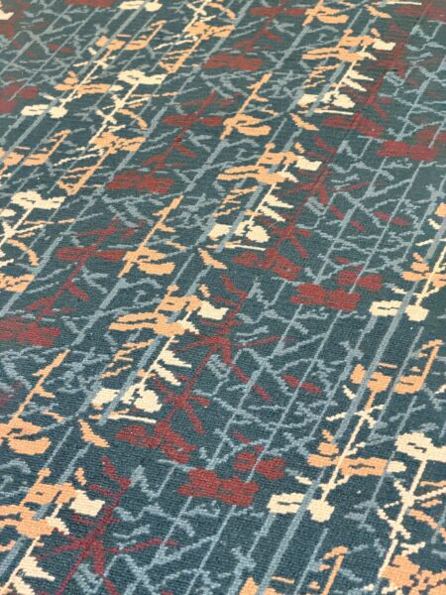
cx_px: 223
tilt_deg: -33.0
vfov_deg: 19.6
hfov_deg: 14.8
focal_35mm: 100
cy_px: 298
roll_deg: +5.5
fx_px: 1718
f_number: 2.8
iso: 640
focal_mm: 16.89
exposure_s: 1/60
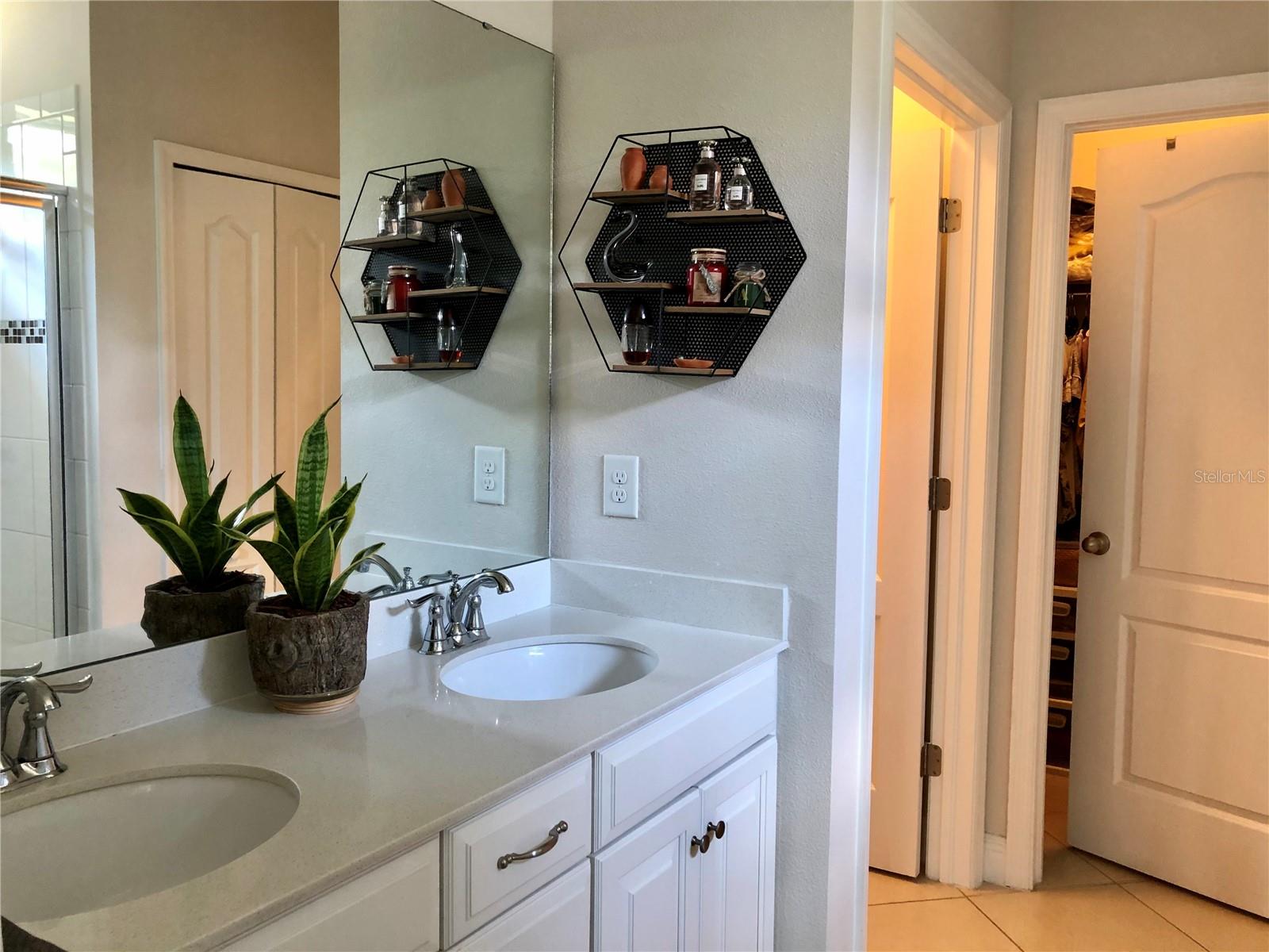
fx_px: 1026
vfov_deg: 49.7
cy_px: 476
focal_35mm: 28
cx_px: 634
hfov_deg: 63.4
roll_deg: -0.6
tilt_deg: -4.8
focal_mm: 4
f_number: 1.8
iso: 40
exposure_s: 1/15
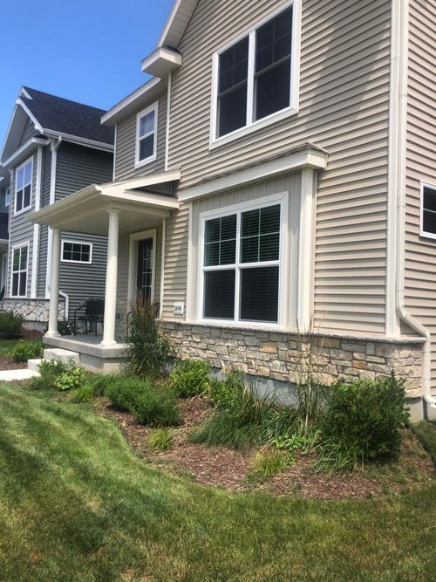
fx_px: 470
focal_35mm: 28
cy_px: 291
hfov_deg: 49.7
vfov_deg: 63.5
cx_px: 218
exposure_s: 1/1185
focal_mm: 3.99
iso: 20
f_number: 1.8
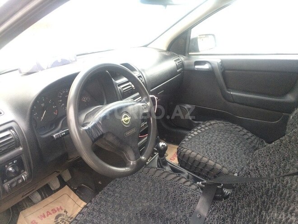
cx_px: 149
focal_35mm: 29
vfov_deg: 48.2
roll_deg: +4.4
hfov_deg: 61.7
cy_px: 112
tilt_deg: -19.7
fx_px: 250
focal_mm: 4.15
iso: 250
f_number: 2.2
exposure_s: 1/33
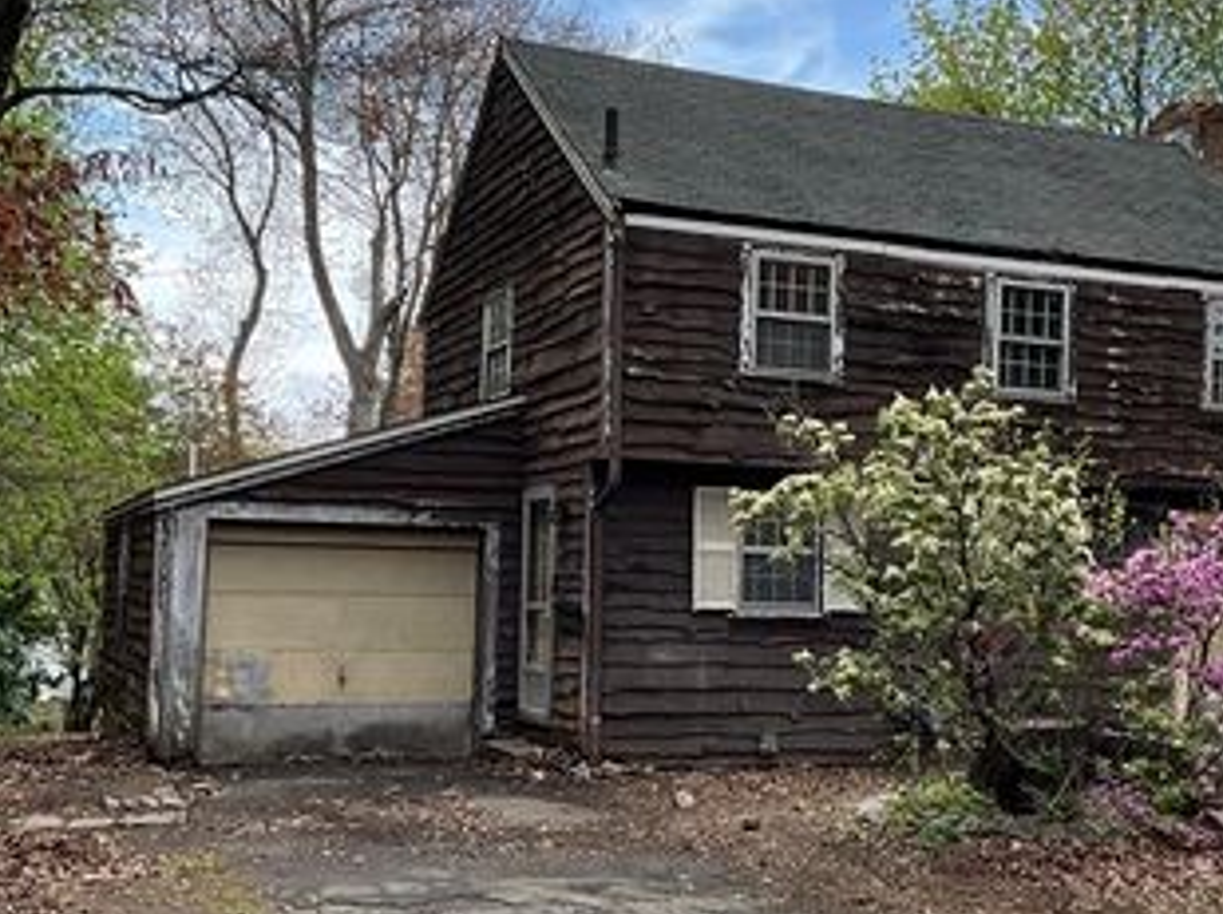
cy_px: 504
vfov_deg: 30.8
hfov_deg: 40.4
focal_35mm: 47
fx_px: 1659
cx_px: 705
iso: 25
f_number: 1.8
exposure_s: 1/642
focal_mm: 3
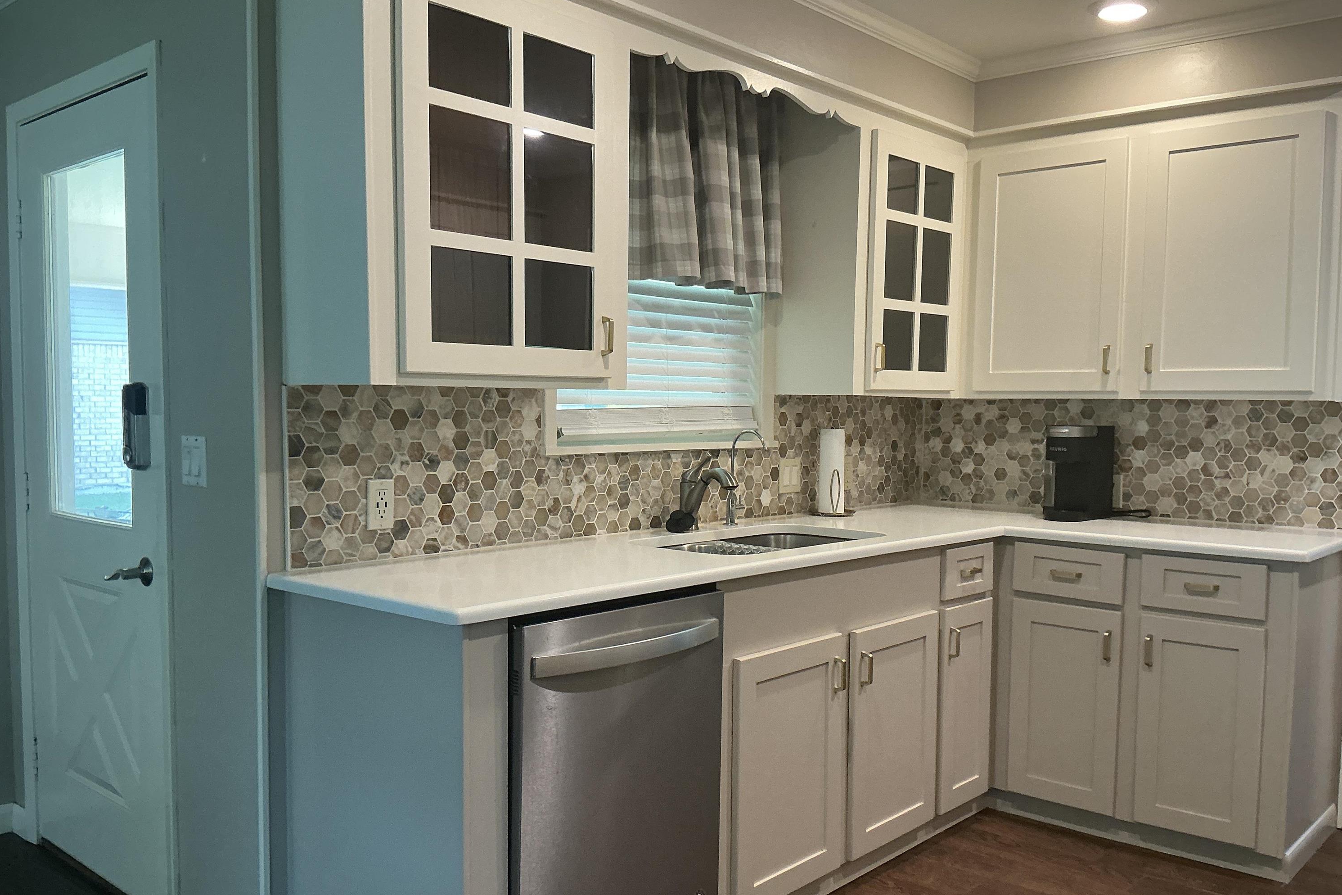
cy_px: 479
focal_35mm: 30
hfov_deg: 61.9
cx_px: 668
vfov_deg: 43.6
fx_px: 1118
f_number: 1.8
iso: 100
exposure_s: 1/60
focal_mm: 3
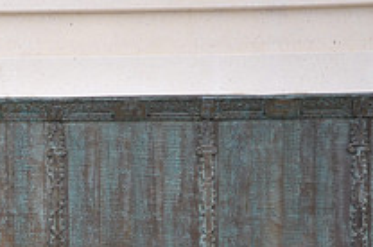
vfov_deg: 10.1
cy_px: 268
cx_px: -138
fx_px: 1386
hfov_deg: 14.5
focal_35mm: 134
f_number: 6.3
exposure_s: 1/40
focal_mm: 32
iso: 200
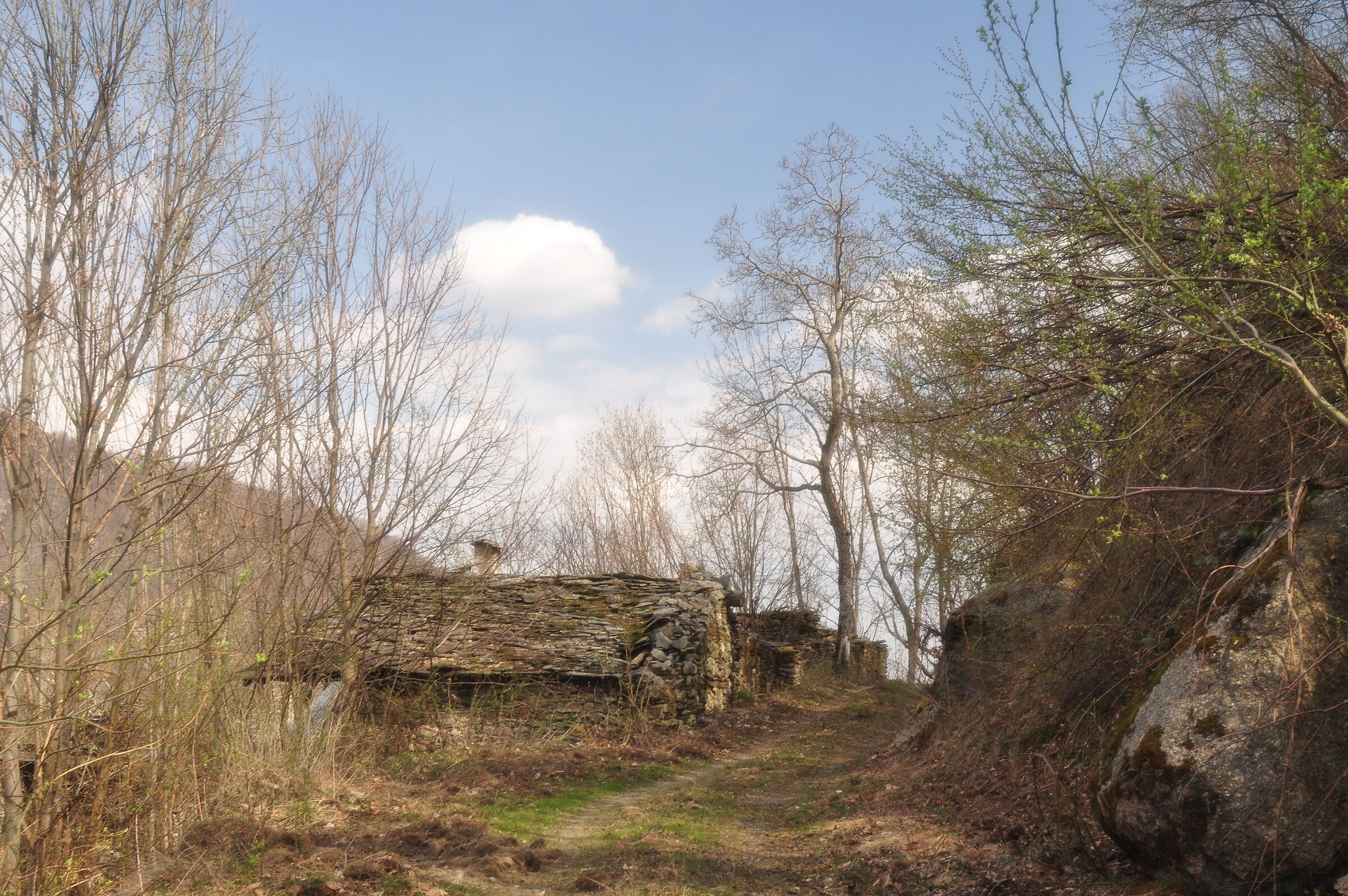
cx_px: 674
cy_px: 448
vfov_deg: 31.8
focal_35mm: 42
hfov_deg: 46.4
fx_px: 1571
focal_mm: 28
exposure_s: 1/80
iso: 400
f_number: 8
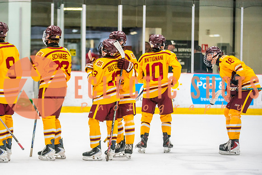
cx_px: 108
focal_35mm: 146
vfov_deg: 9.4
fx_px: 1060
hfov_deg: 14.1
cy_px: 78
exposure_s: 1/640
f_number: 2.8
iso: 2000
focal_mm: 120
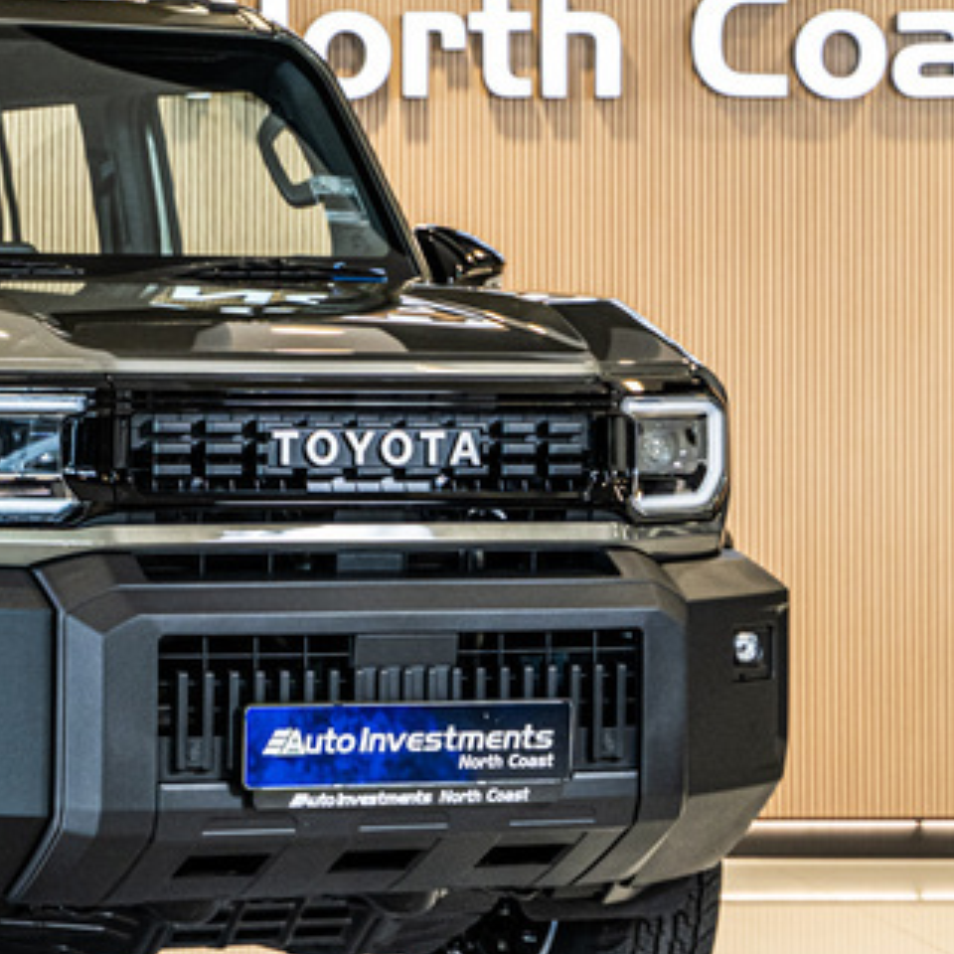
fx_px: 4833
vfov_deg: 11.3
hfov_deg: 11.1
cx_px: -49
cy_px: 340
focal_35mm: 155
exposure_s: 1/125
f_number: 4.5
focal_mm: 57
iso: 640
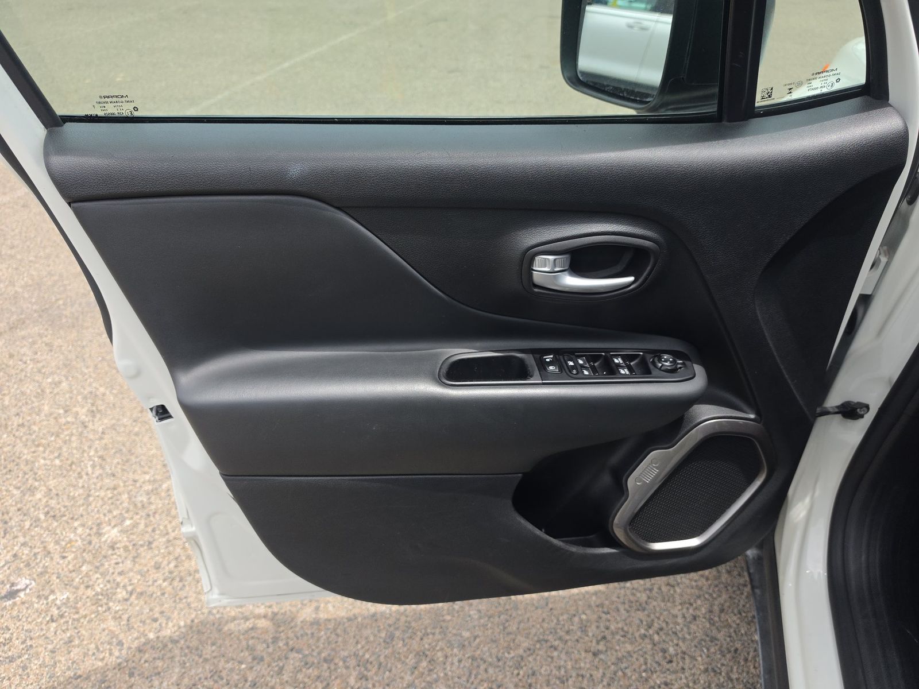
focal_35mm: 23
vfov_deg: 58.9
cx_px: 460
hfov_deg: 73.9
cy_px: 344
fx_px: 611
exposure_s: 1/3176
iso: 63
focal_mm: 6.5
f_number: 1.4
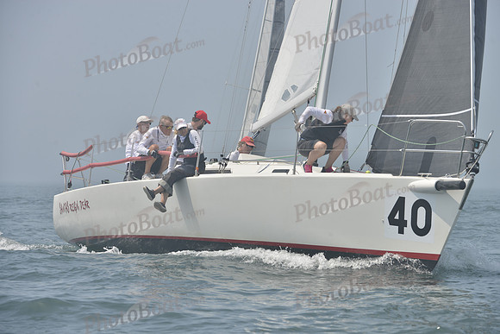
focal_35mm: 200
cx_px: 250
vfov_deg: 6.9
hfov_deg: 10.3
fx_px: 2778
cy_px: 167
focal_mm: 200
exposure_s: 1/1000
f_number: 9
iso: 280
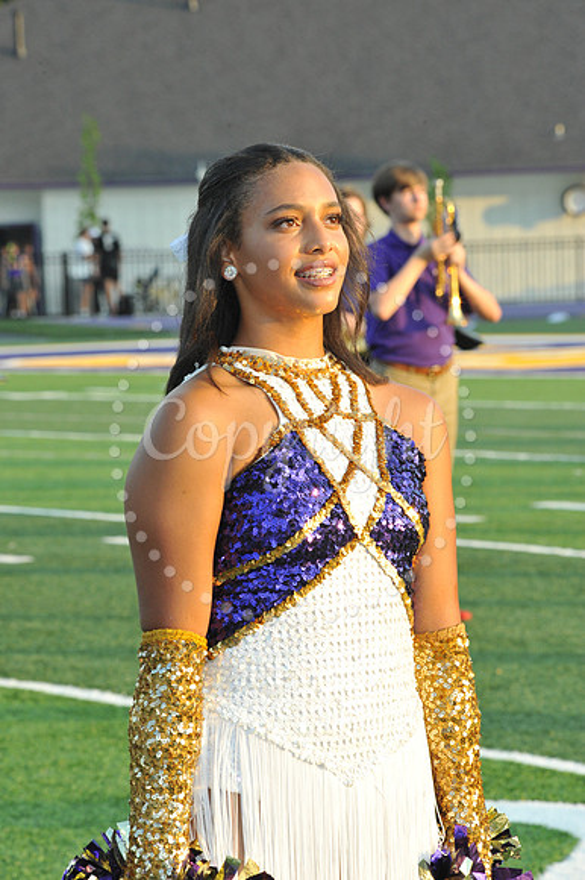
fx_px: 3782
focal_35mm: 155
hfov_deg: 8.8
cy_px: 440
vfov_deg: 13.3
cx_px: 292
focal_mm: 155
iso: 1600
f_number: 13
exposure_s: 1/250
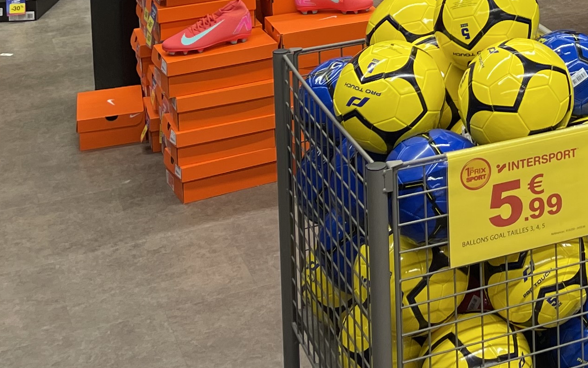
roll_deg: +1.1
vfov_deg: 13.9
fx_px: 1346
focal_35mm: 84
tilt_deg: -6.6
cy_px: -282
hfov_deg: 23.1
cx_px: 659
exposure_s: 1/100
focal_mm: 5.1
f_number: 1.6
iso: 50
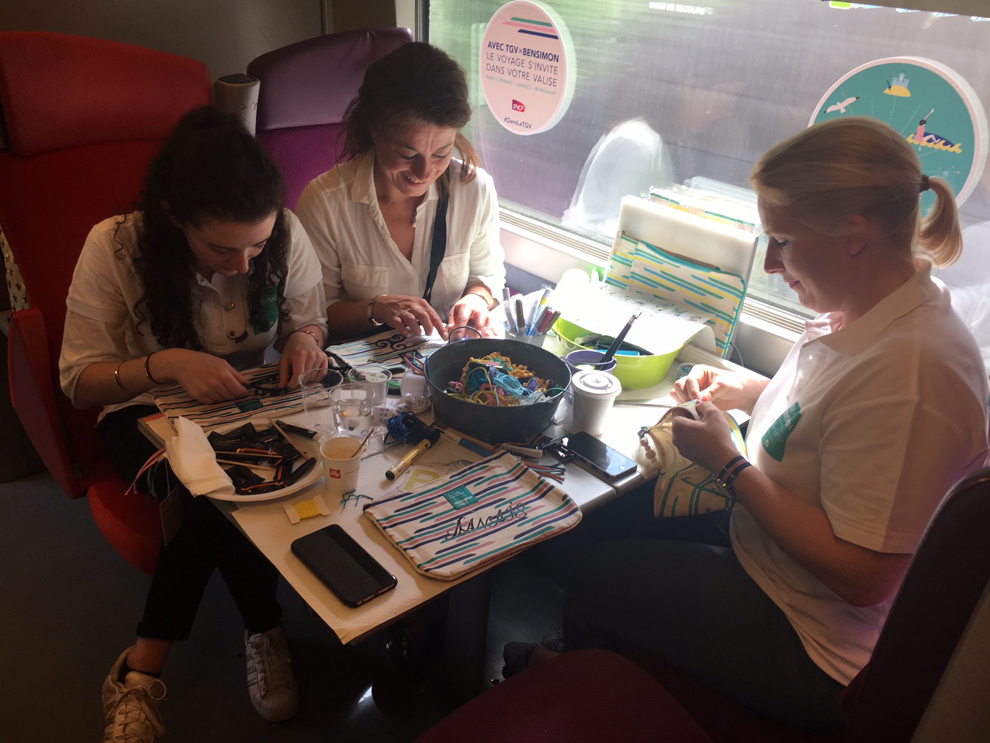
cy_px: 372
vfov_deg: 48.2
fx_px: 829
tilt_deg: -29.0
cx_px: 495
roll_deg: -5.6
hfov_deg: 61.7
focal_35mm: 29
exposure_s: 1/50
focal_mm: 4.15
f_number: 2.2
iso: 32
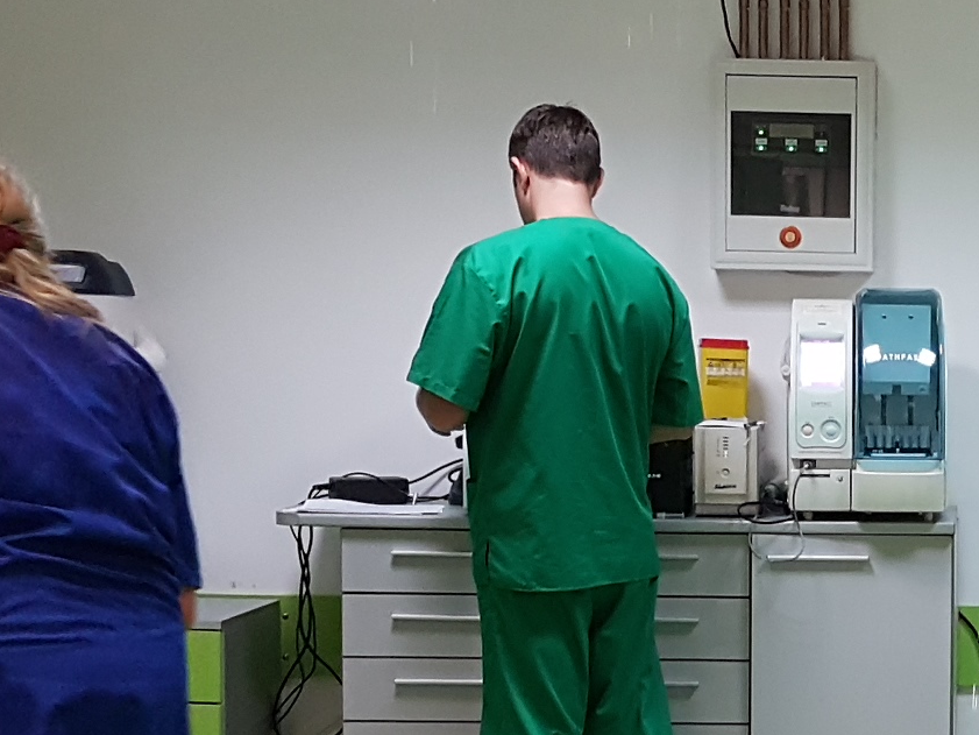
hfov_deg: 21.1
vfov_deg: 16.5
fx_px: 2517
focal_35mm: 89
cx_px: 1022
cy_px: 563
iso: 320
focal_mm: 4.2
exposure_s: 1/100
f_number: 1.7
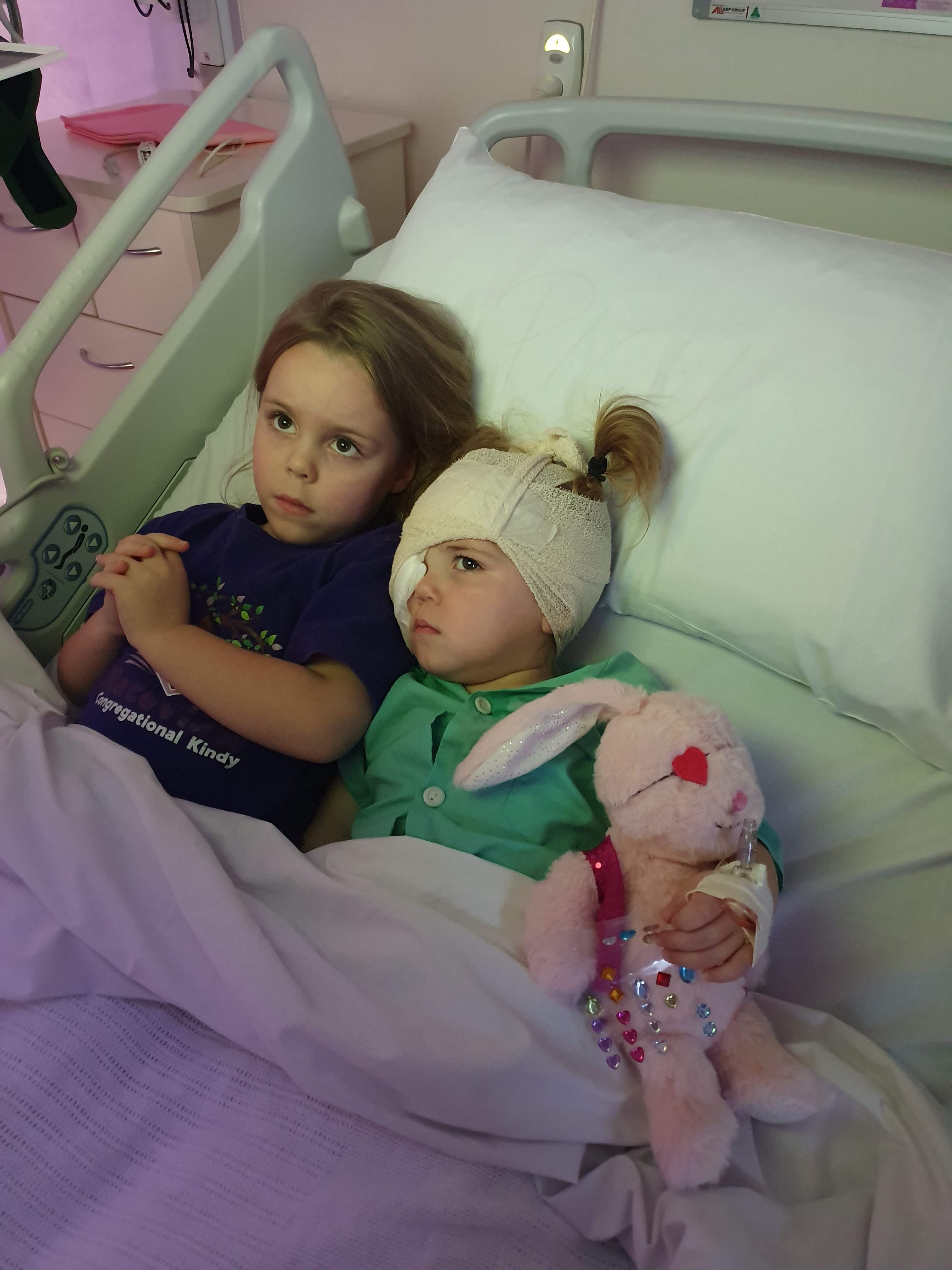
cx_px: 476
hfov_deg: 53.1
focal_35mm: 26
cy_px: 635
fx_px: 953
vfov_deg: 67.3
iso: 500
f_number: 1.5
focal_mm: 4.32
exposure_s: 1/25
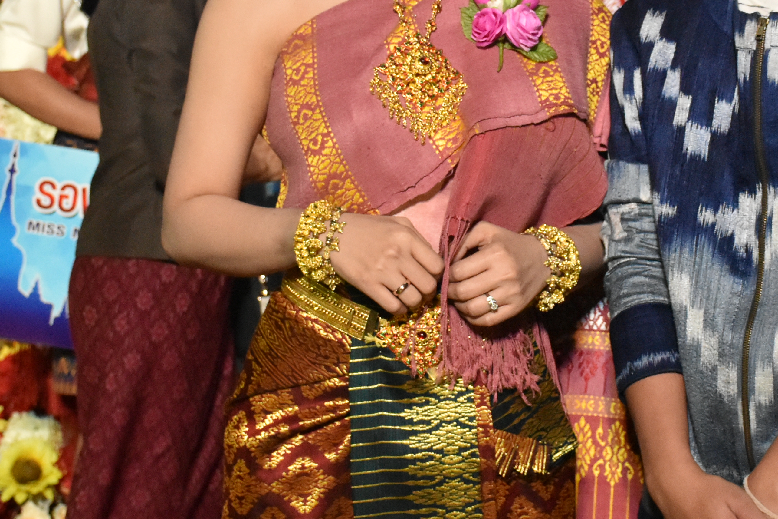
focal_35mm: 112
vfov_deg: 12.2
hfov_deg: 18.2
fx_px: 2420
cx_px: 543
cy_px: 139
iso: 2500
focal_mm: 32
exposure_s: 1/640
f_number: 4
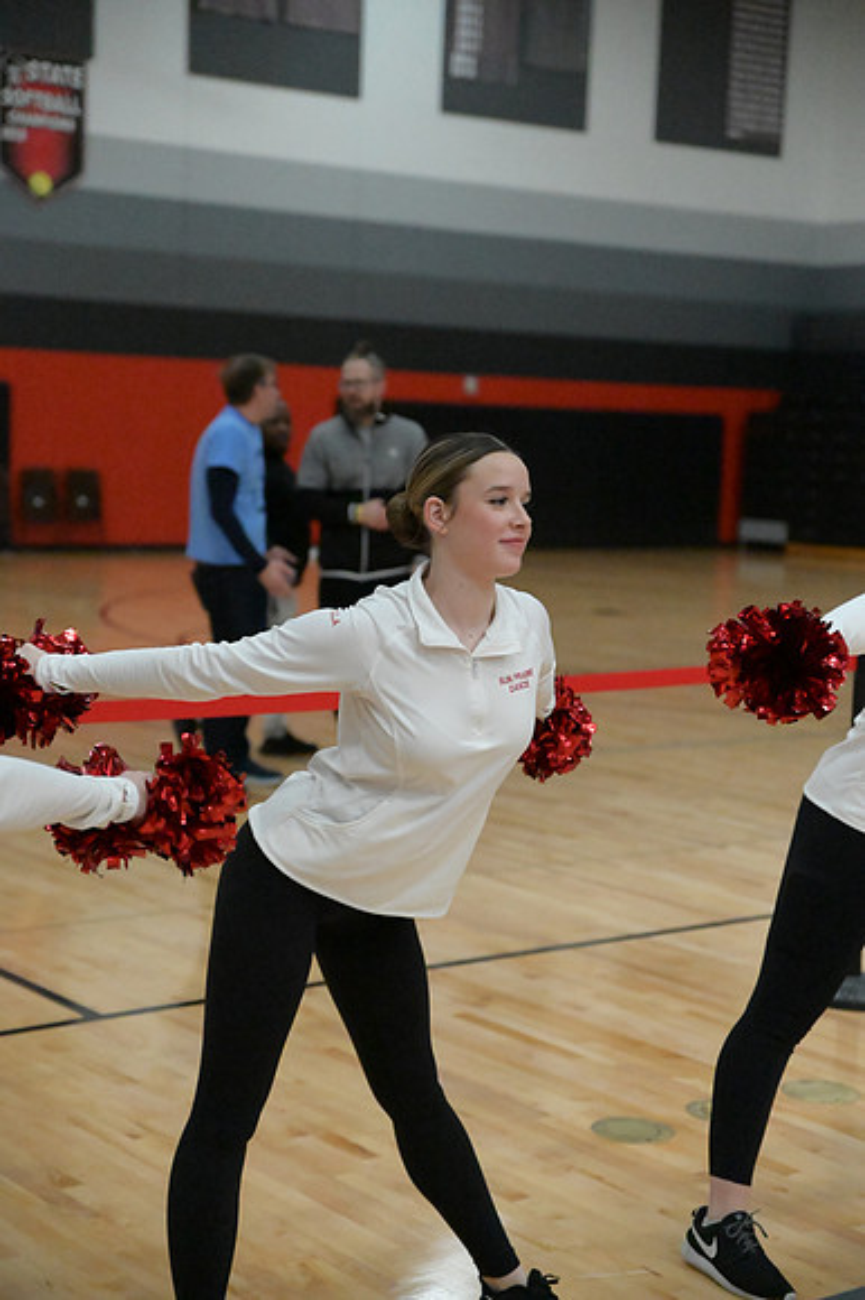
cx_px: 432
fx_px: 2345
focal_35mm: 65
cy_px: 650
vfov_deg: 31.0
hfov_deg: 20.9
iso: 32000
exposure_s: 1/8000
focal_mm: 65
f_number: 2.8
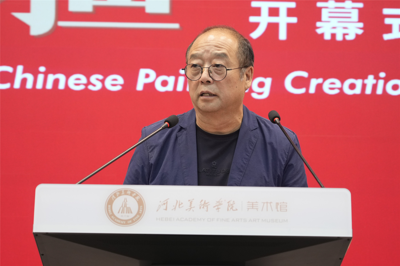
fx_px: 1433
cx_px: 200
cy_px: 133
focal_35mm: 129
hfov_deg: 15.9
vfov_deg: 10.6
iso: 1000
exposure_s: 1/125
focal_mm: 86
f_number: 4
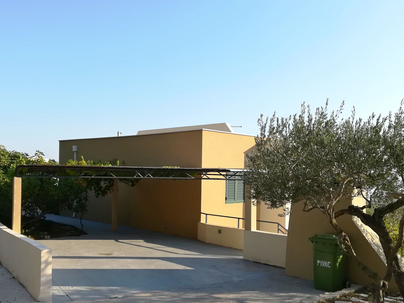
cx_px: 160
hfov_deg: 54.9
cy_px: 175
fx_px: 385
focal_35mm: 33
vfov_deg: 42.8
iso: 50
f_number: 2.2
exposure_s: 1/641
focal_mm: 3.83
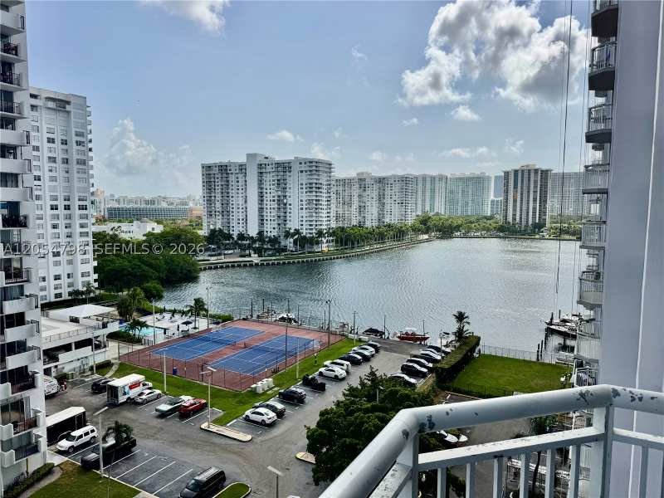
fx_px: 460
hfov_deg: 71.6
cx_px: 332
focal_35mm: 24
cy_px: 249
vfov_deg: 56.8
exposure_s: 1/9009
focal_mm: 6.76
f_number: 1.78
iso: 80
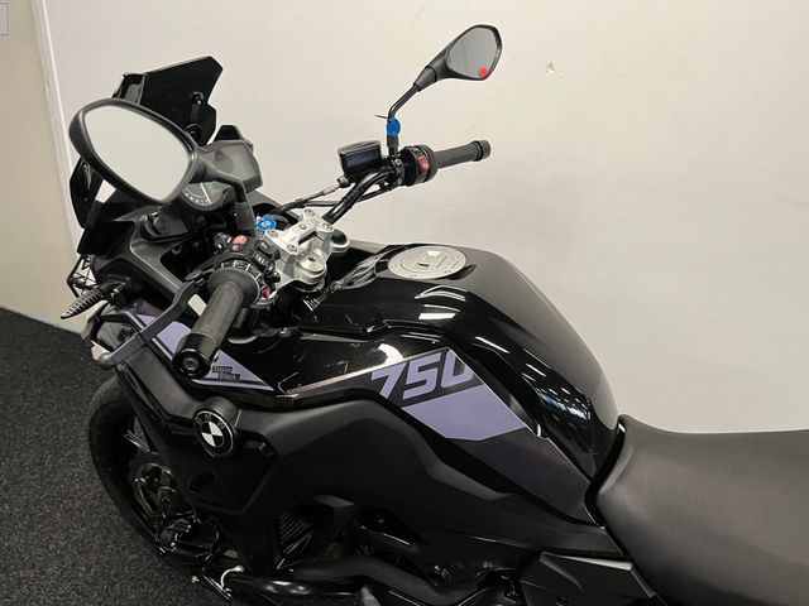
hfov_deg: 67.3
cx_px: 404
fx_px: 608
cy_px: 303
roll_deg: -1.6
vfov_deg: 53.1
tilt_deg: -23.3
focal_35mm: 26
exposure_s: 1/50
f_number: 1.6
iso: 80
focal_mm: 5.1
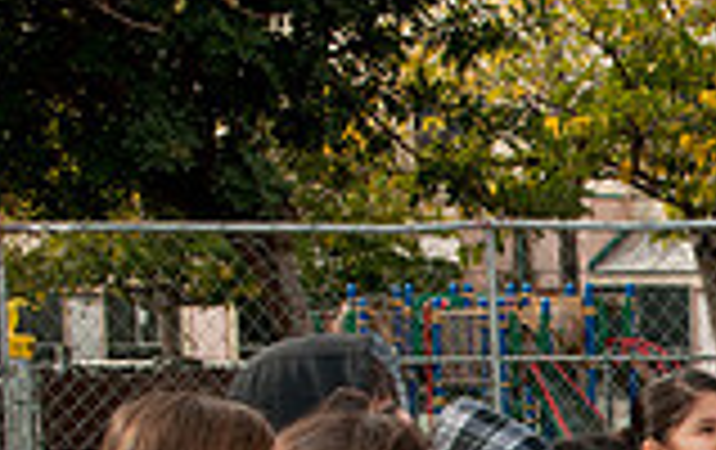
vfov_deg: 10.1
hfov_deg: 15.2
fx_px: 2499
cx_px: 1049
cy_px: 565
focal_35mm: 128
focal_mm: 23
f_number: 10
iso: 320
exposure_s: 1/320
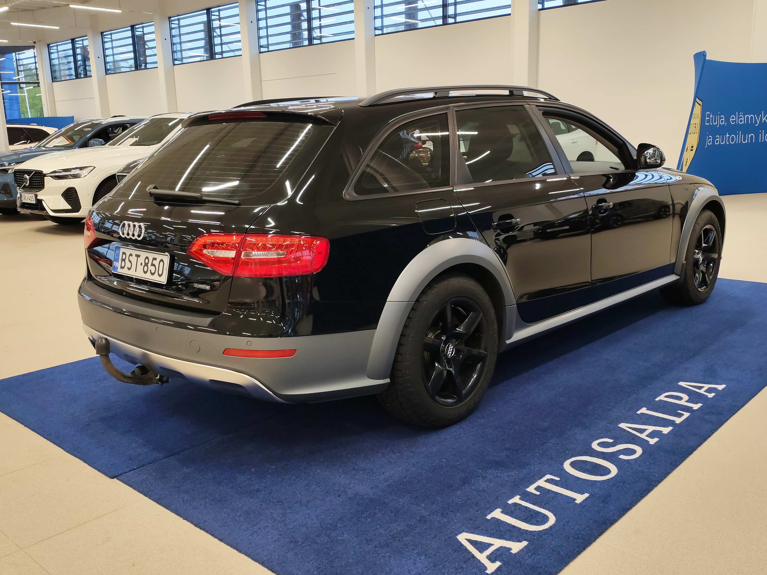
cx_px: 389
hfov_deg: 55.4
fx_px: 731
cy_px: 284
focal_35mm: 33
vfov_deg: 42.9
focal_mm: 6.12
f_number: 1.9
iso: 250
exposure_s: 1/100
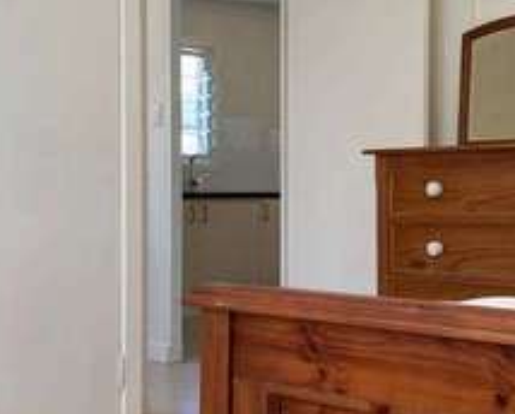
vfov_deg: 21.6
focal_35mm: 71
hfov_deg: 26.6
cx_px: 318
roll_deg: +0.4
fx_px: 1084
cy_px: 193
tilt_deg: -0.8
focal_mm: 5.7
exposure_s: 1/181
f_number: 1.5
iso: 50
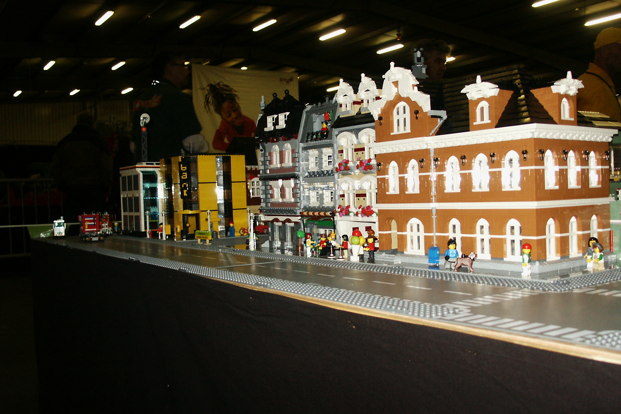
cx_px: 315
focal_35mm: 37
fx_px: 638
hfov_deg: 51.9
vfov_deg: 35.9
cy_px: 200
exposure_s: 1/45
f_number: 3
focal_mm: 7.2
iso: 200
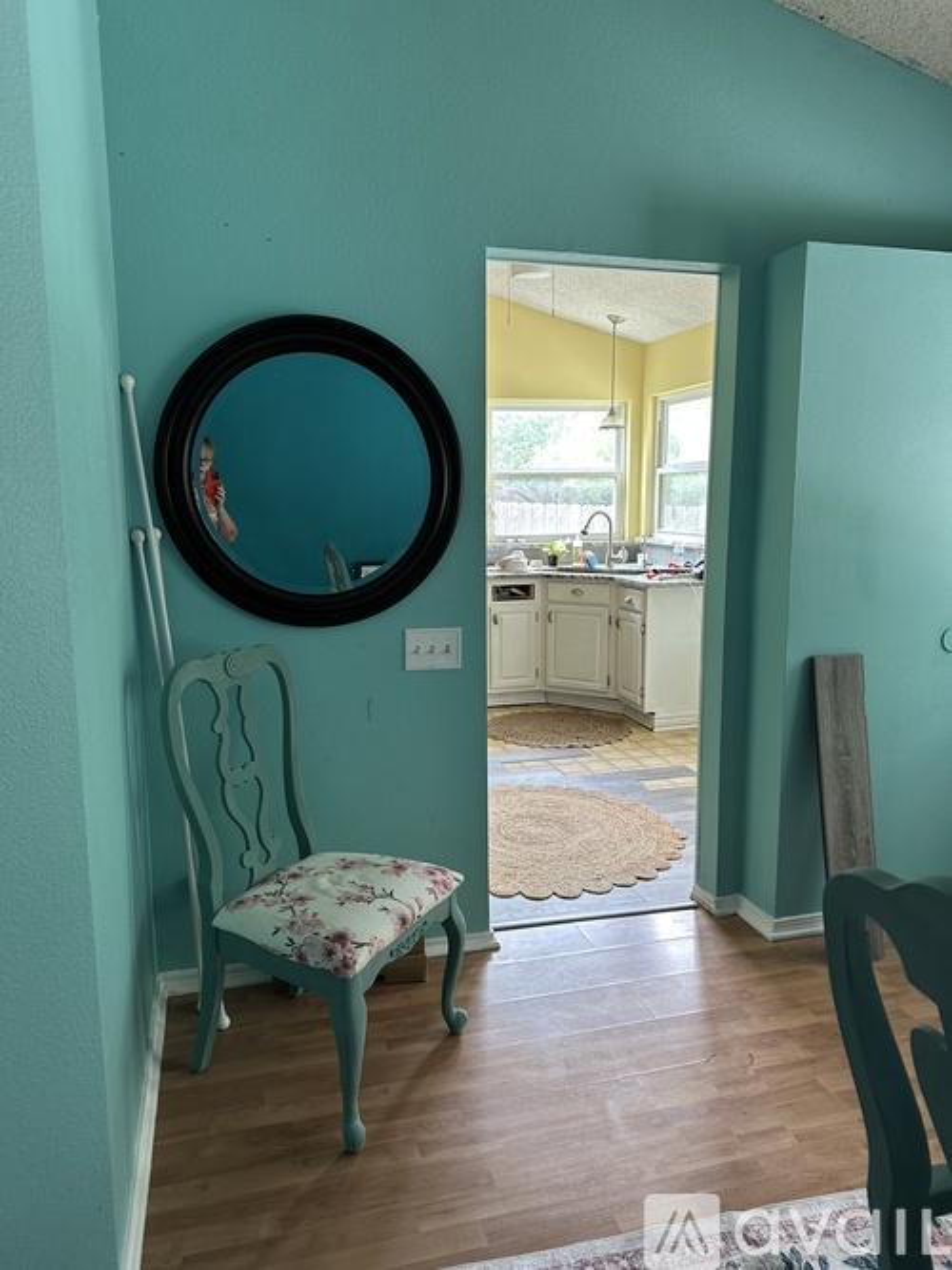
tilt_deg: -7.5
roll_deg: -0.3
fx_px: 880
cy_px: 635
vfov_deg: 71.6
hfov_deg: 56.8
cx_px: 476
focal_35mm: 24
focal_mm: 6.86
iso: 160
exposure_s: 1/60
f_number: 1.78
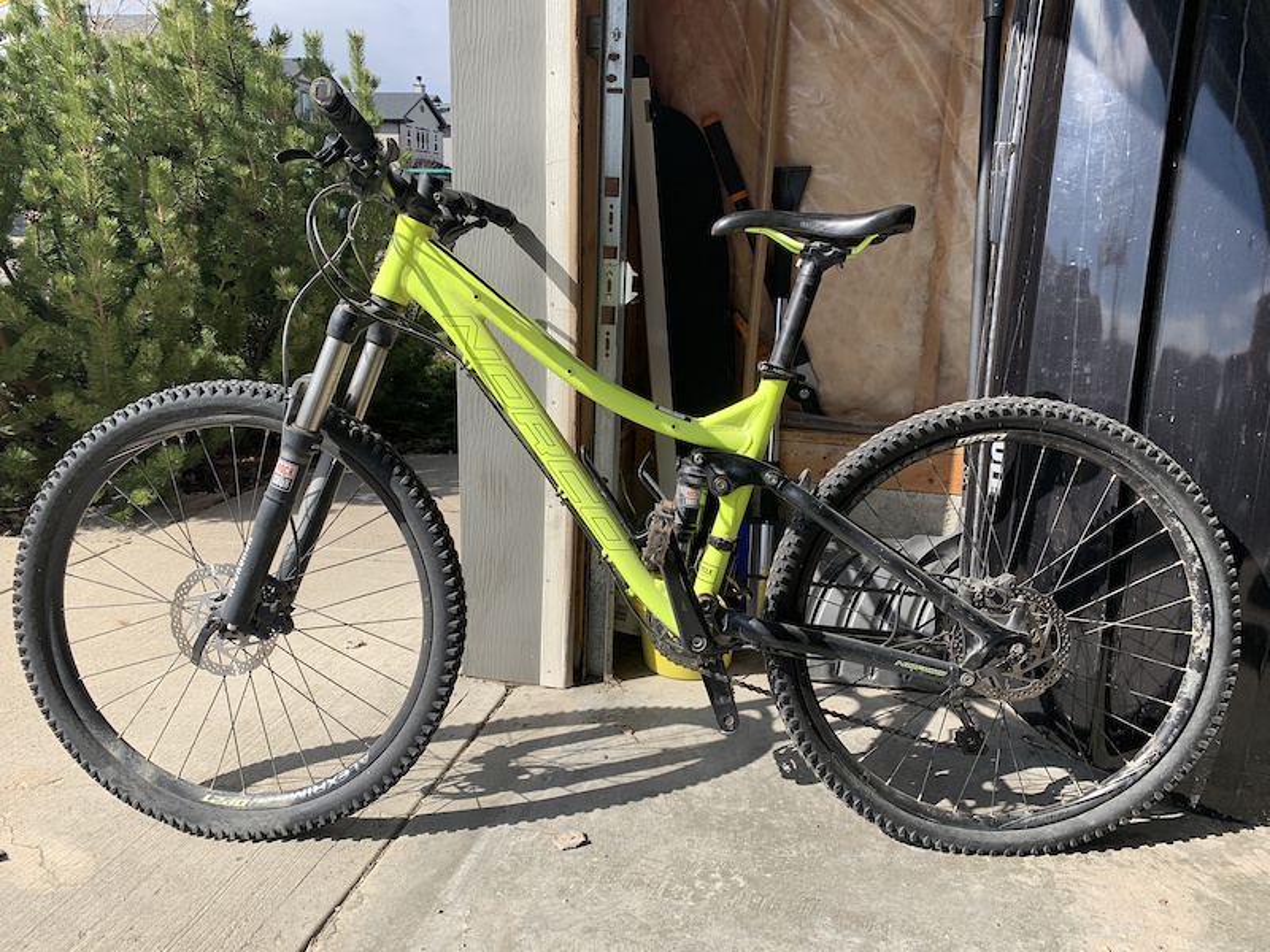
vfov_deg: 53.1
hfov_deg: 67.3
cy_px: 476
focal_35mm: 26
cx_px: 635
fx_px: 954
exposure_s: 1/1468
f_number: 1.8
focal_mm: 4.25
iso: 25
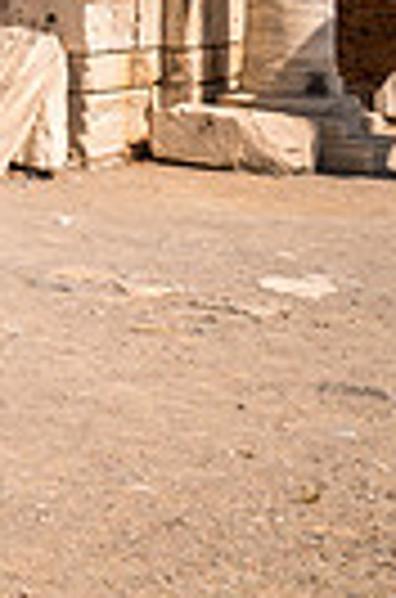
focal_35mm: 105
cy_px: -193
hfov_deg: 10.0
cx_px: -760
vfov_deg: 18.1
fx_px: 1741
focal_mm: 24
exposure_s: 1/200
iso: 100
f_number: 8
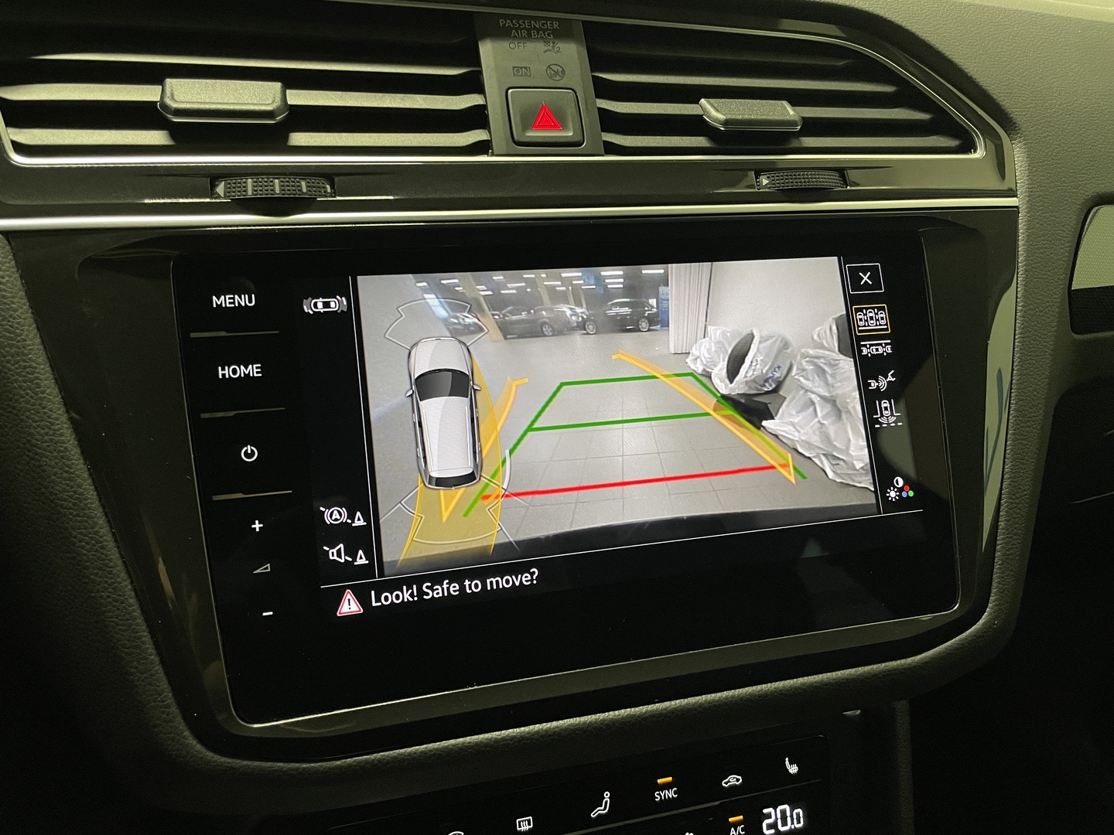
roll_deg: -3.5
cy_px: 418
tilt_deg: -27.7
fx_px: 837
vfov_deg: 53.1
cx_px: 557
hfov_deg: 67.3
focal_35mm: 26
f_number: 1.6
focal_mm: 4.2
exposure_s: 1/60
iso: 200
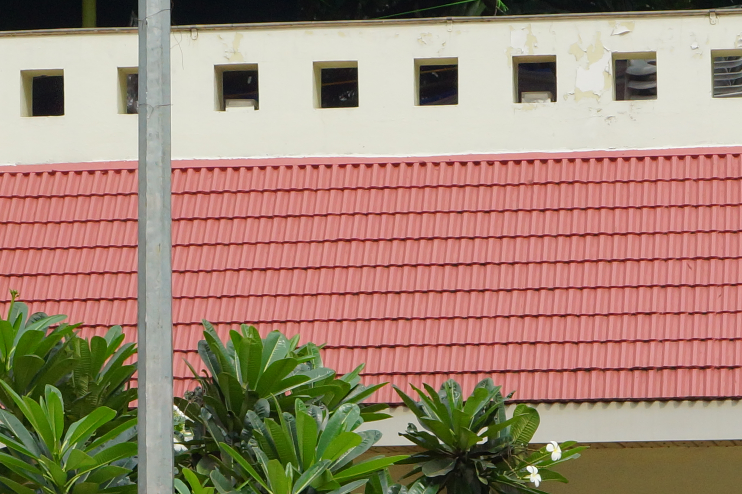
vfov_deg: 5.8
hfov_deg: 8.7
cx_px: 170
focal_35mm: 237
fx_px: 4878
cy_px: 140
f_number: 9
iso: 200
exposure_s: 1/250
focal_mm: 45
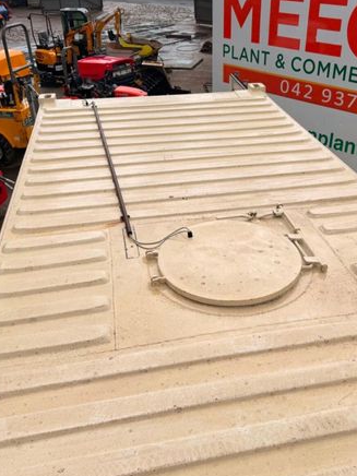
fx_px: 454
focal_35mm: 33
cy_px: 240
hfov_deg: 42.8
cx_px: 213
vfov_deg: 55.4
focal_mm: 6.76
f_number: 1.78
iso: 80
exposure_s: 1/5319
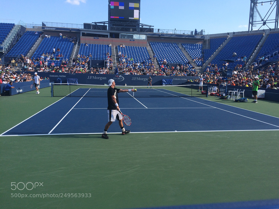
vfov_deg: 48.2
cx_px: 140
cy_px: 104
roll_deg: -1.1
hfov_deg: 61.7
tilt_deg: -9.8
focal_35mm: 29
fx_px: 234
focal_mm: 4.15
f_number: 2.2
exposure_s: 1/1053
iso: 32
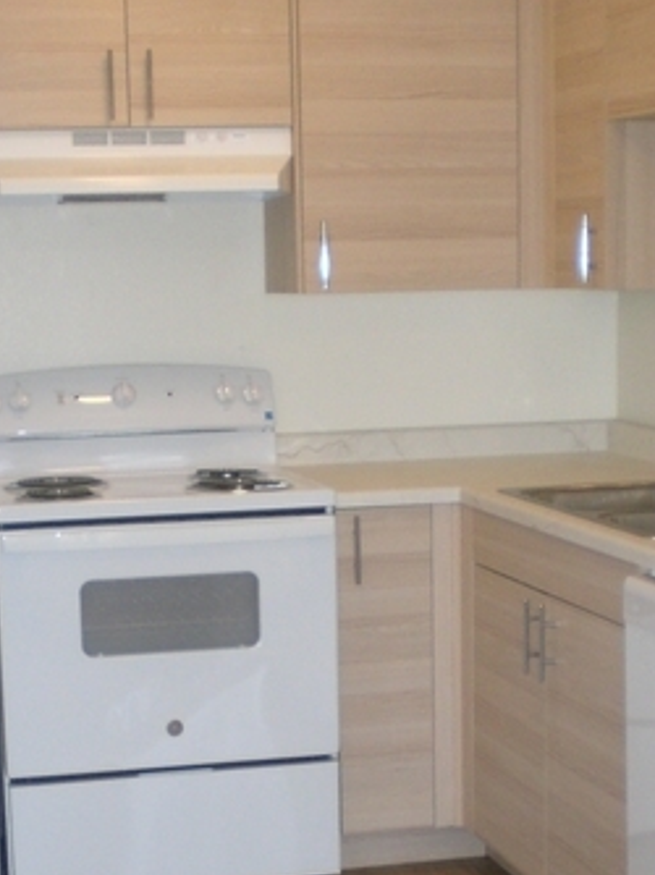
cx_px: 252
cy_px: 753
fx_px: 1920
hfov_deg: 19.3
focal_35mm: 76
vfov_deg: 25.1
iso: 200
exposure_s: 1/60
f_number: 3.1
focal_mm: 6.3
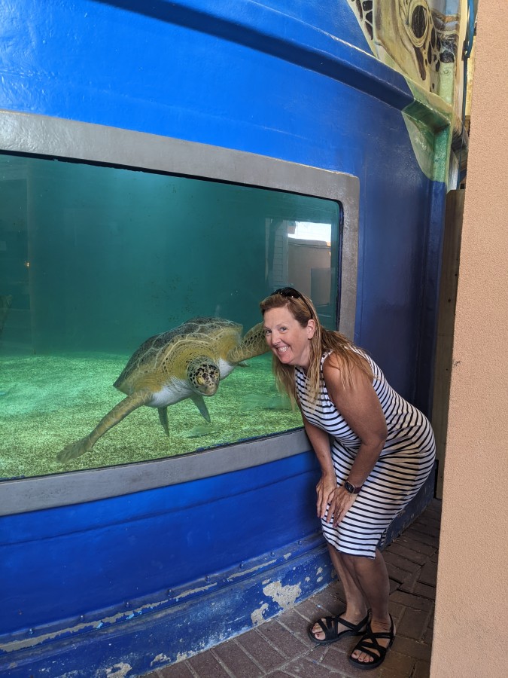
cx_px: 254
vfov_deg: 65.3
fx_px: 528
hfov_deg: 51.4
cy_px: 339
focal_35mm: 27
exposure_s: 1/120
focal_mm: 4.38
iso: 207
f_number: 1.73
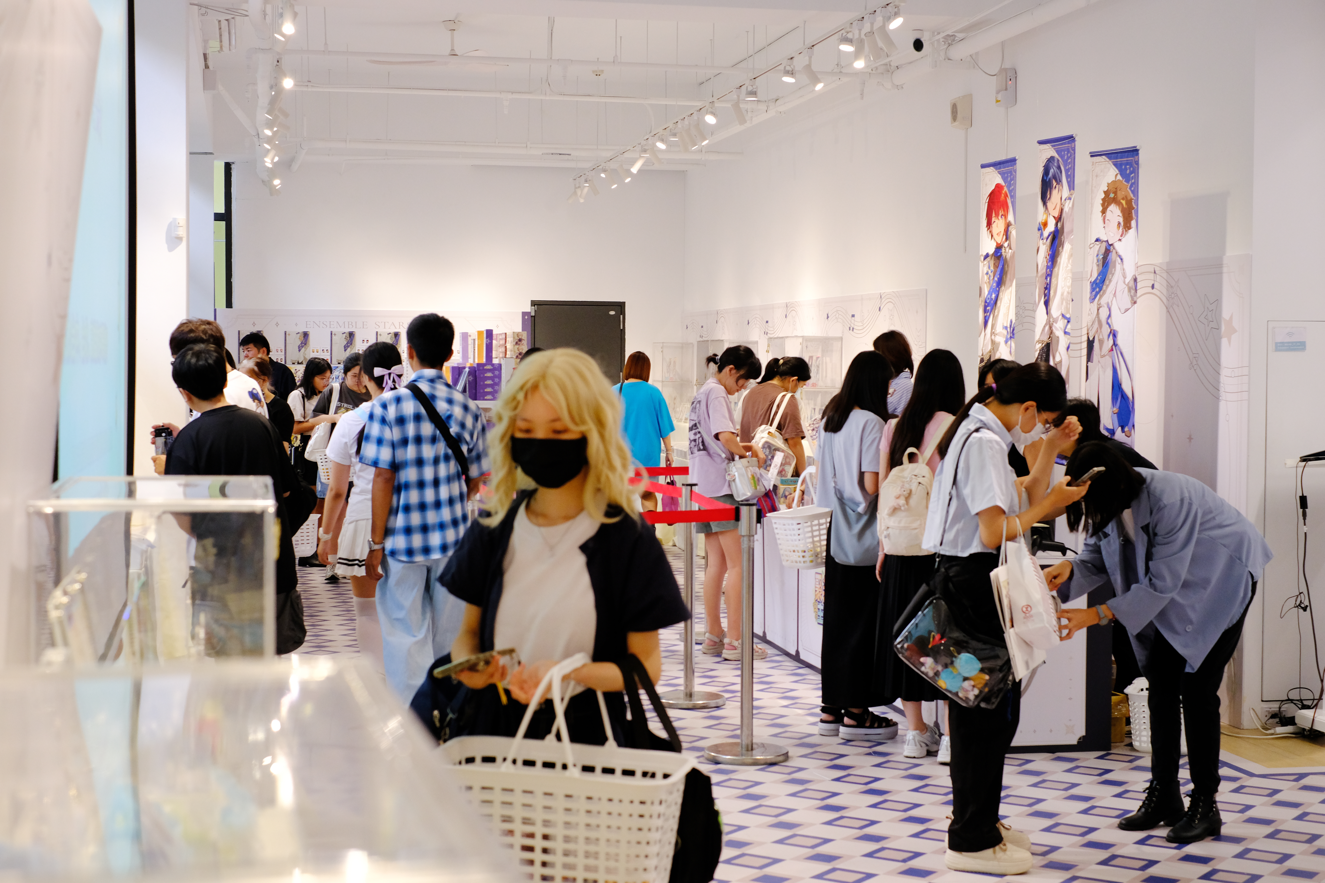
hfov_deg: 37.5
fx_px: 1951
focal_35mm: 53
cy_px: 442
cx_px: 662
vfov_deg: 25.5
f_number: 4.5
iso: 1250
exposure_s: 1/180
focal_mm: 35
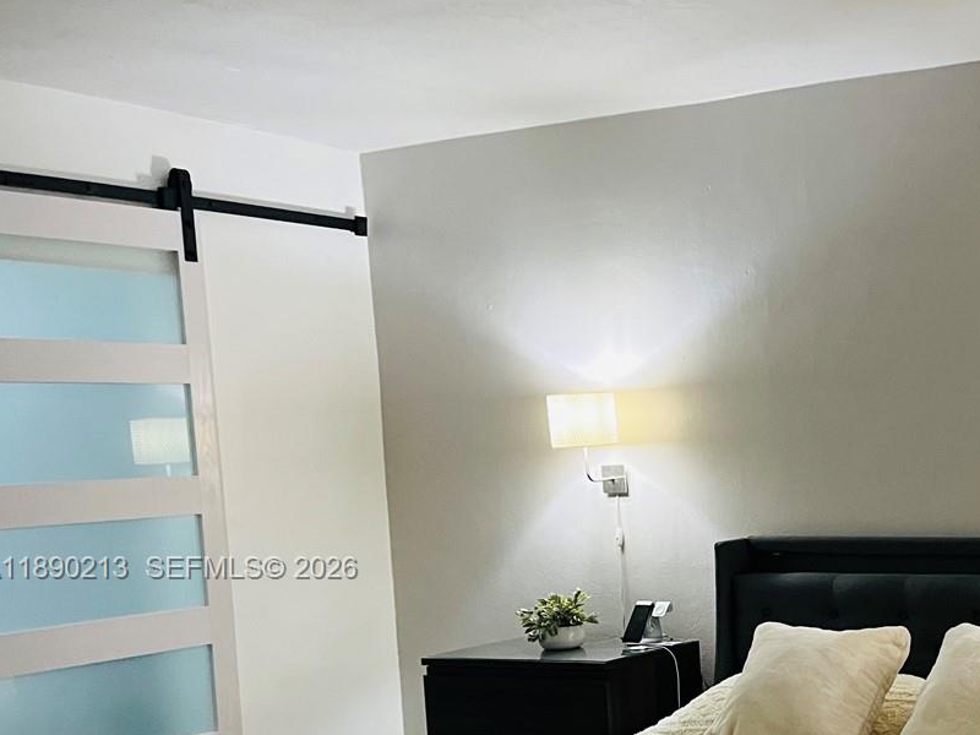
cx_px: 956
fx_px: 1472
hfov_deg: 33.9
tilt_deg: -4.1
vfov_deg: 27.6
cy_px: 570
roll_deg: +1.7
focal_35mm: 52
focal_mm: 5.1
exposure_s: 1/60
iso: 320
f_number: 1.6
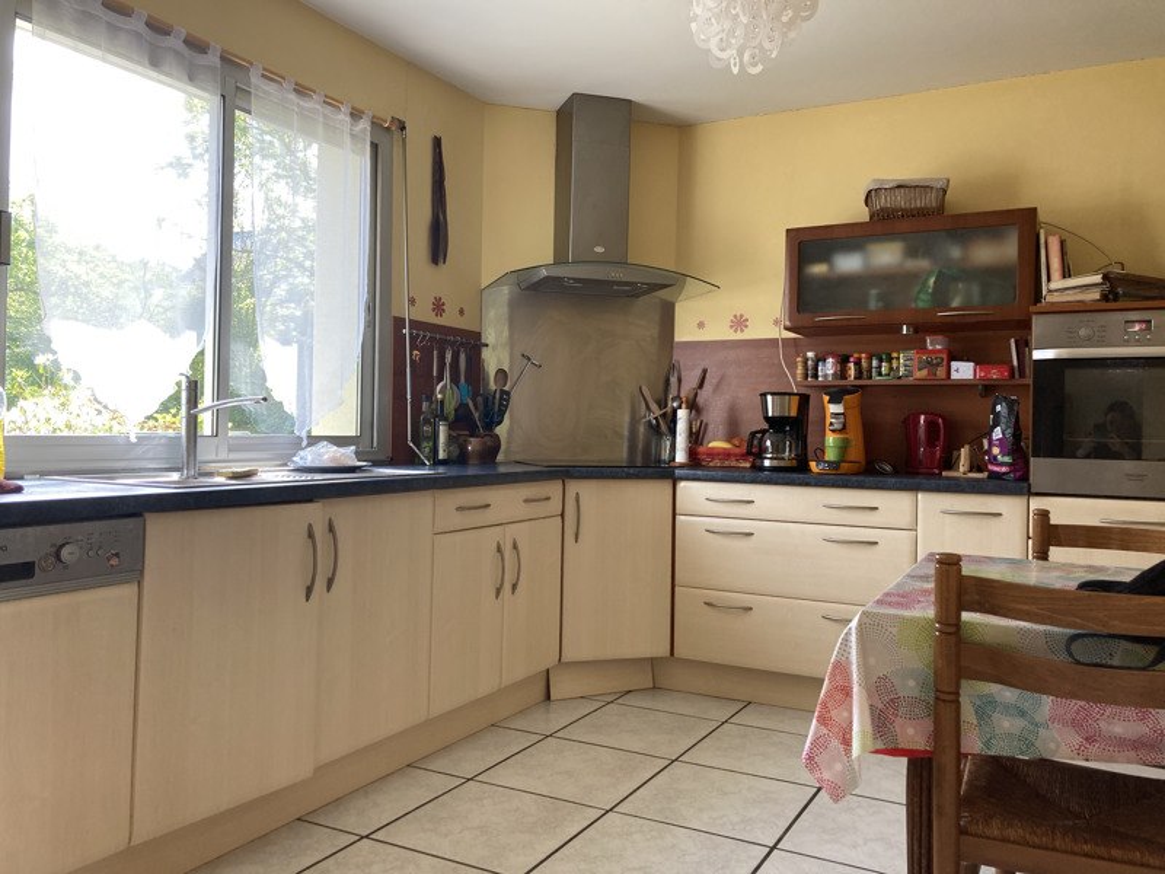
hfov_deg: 63.4
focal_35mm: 28
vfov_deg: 49.7
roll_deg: -1.4
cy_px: 437
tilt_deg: +0.7
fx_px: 942
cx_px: 582
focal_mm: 3.99
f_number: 1.8
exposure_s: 1/121
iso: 50
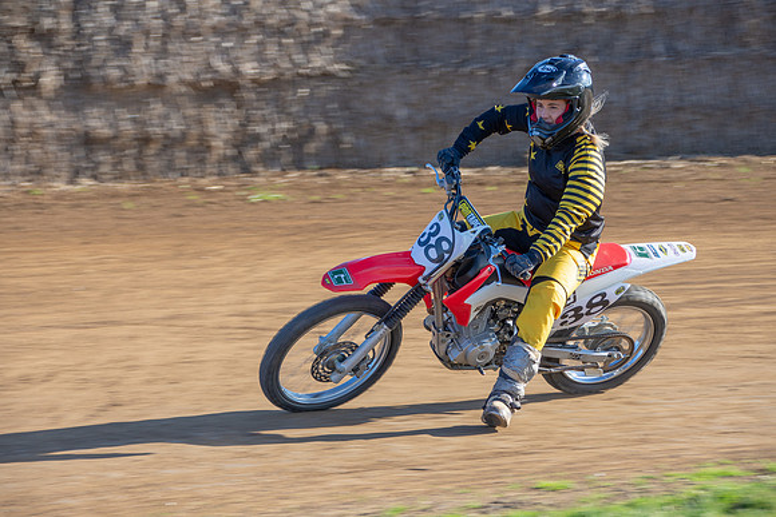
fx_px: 3881
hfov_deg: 11.4
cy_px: 258
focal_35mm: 180
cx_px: 388
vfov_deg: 7.6
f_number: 8
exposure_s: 1/200
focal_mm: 120
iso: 200
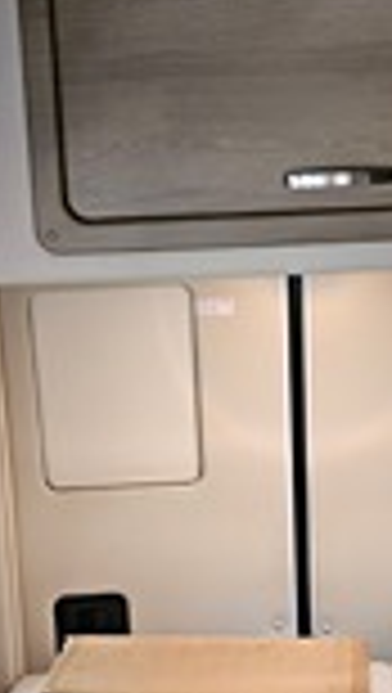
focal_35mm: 65
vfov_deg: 32.0
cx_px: 207
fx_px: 1197
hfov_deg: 18.6
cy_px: 477
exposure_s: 1/40.1
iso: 500
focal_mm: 5.4
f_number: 1.8
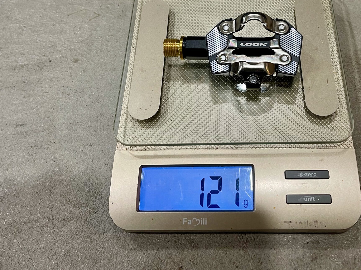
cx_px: 224
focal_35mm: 37
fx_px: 386
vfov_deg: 37.8
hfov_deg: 49.7
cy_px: 71
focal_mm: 5.1
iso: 100
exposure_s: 1/60
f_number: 1.6
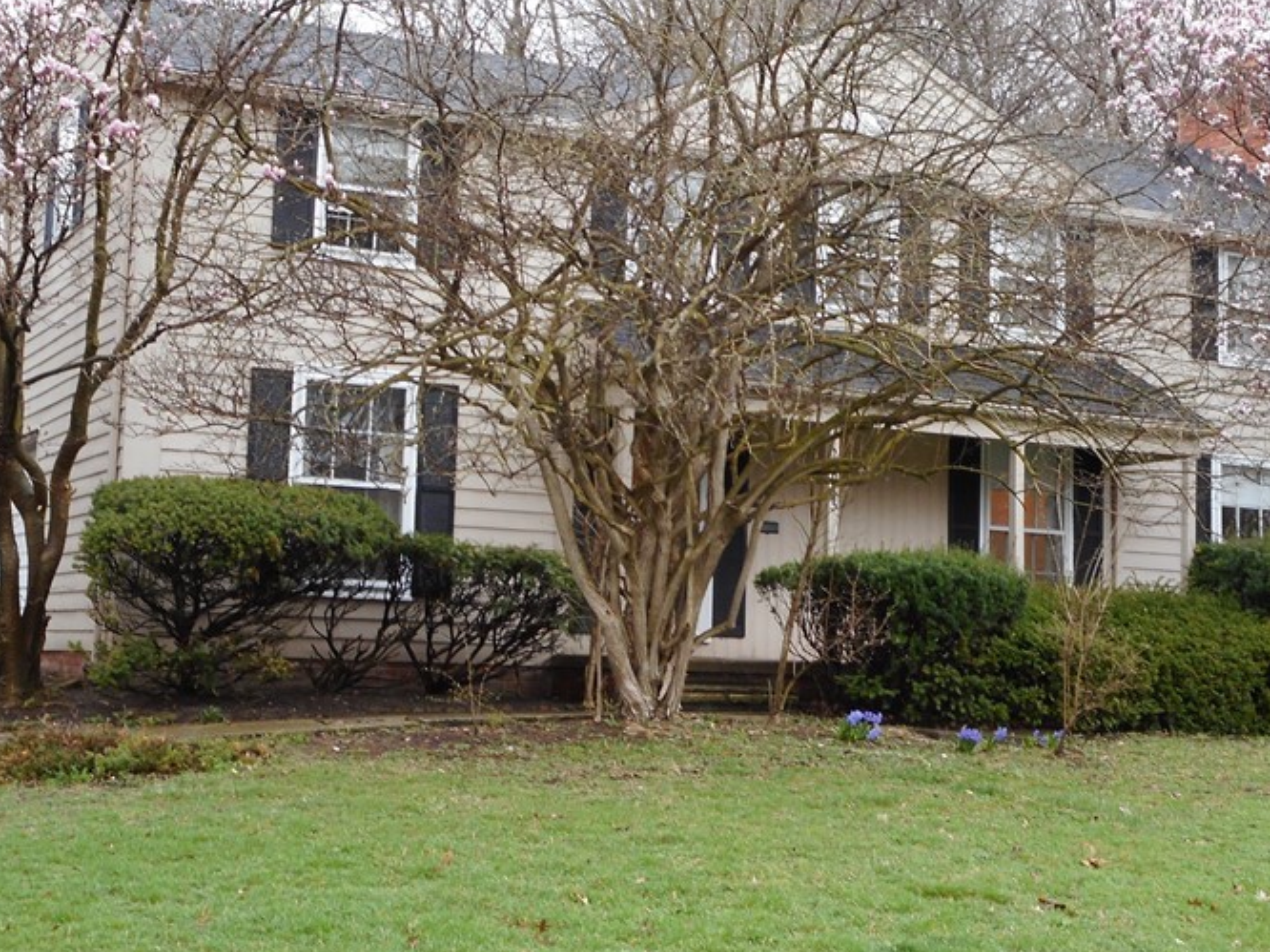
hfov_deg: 32.1
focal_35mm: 60
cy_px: 414
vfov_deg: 24.4
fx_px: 2201
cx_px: 540
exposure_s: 1/30
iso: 110
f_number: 4.5
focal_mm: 6.9
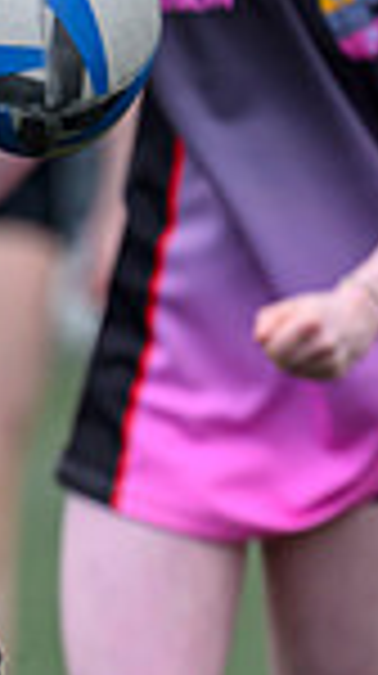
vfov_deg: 1.1
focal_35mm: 1921
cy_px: 180
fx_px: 34346
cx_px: -827
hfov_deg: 0.6
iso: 640
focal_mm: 400
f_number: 3.5
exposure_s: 1/1600
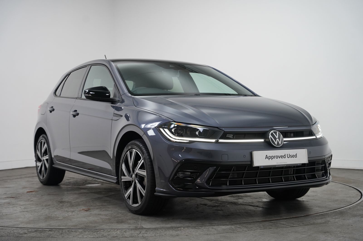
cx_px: 182
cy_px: 120
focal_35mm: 56
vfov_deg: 24.4
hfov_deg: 36.0
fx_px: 559
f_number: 4
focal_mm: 55.5
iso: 1600
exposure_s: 1/160
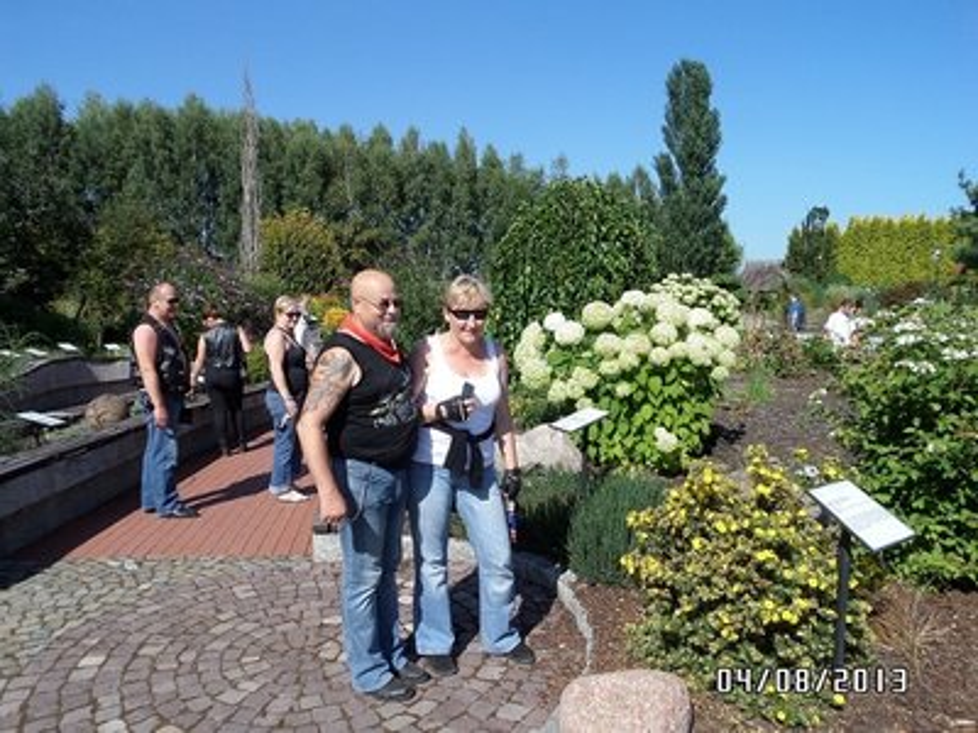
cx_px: 489
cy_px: 366
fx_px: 735
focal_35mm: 26
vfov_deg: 53.1
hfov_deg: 67.3
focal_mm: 4.3
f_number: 4.2
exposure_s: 1/750
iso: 80
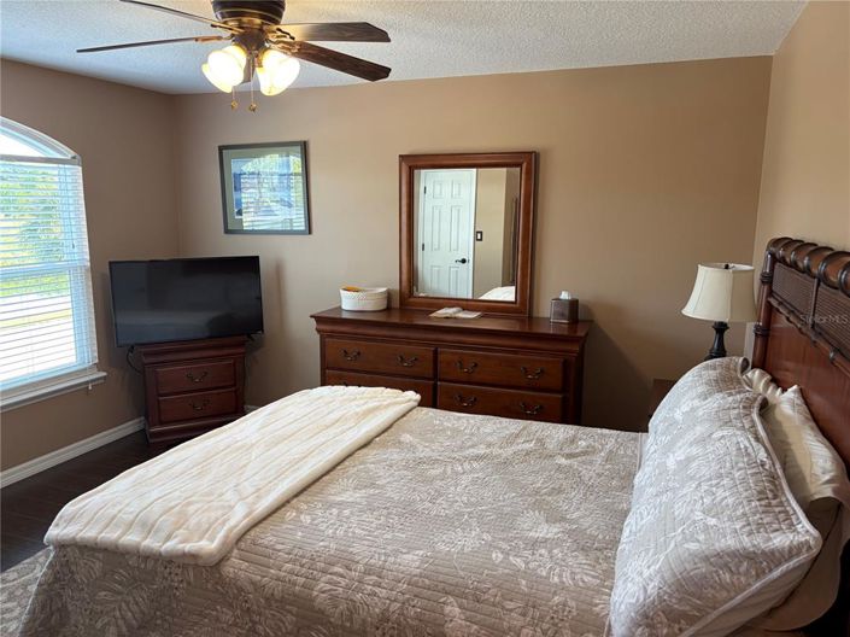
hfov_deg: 67.3
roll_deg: -0.4
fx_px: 638
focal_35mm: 26
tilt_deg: -10.3
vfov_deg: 53.0
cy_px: 318
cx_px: 425
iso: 64
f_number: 1.6
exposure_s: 1/60
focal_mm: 5.96
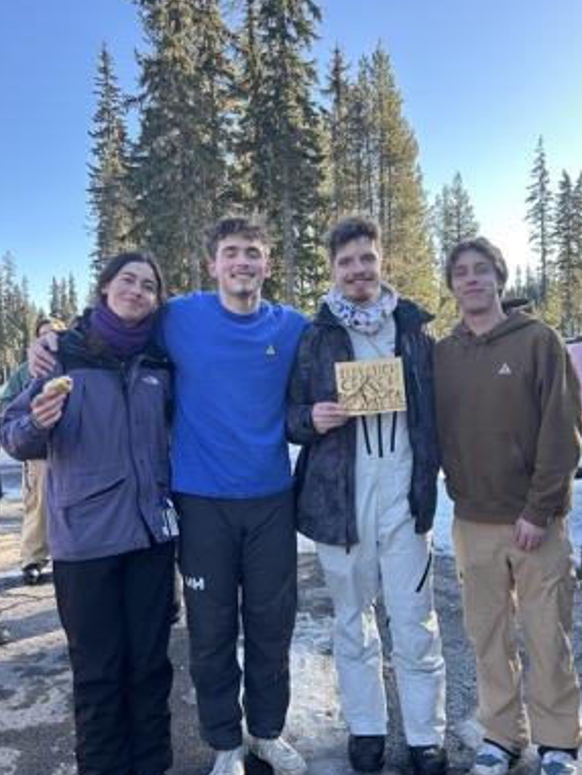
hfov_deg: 46.7
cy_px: 403
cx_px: 324
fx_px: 672
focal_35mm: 30
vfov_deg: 59.9
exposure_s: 1/391
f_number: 1.5
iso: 50
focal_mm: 5.7
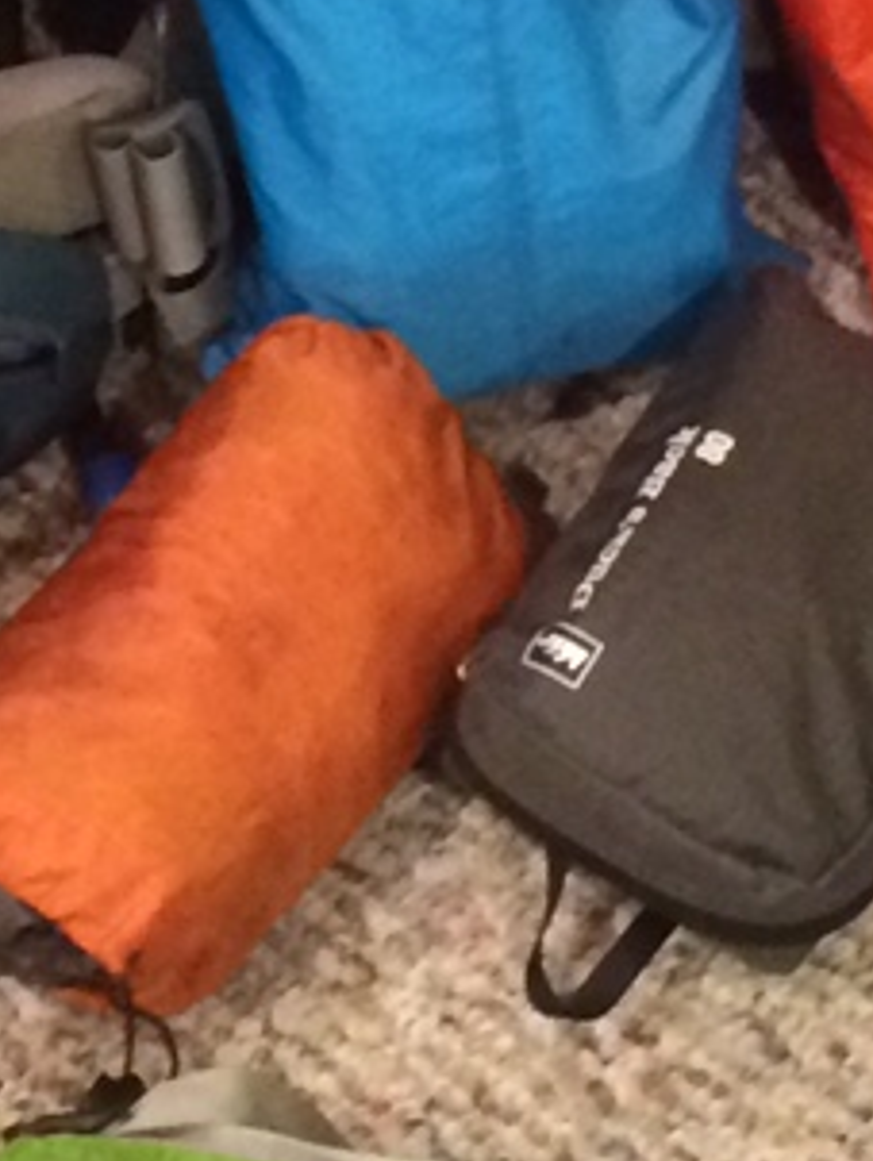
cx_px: 215
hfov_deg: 9.2
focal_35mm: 162
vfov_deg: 12.0
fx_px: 5440
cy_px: -123
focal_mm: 4.12
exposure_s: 1/24
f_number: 2.2
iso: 320
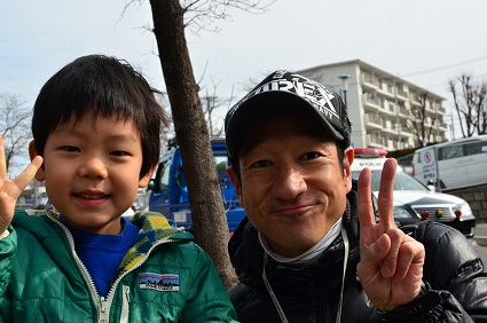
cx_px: 231
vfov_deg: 24.3
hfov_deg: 36.0
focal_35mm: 56
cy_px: 163
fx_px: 750
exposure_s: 1/640
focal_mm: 35
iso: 640
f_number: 10
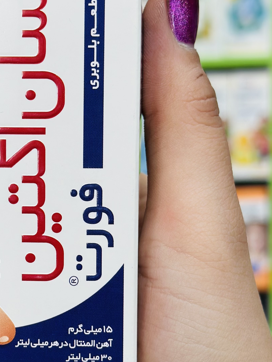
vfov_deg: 21.8
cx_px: 40
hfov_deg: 16.3
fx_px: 943
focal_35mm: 90
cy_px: 196
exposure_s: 1/108
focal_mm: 6.86
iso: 64
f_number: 1.78
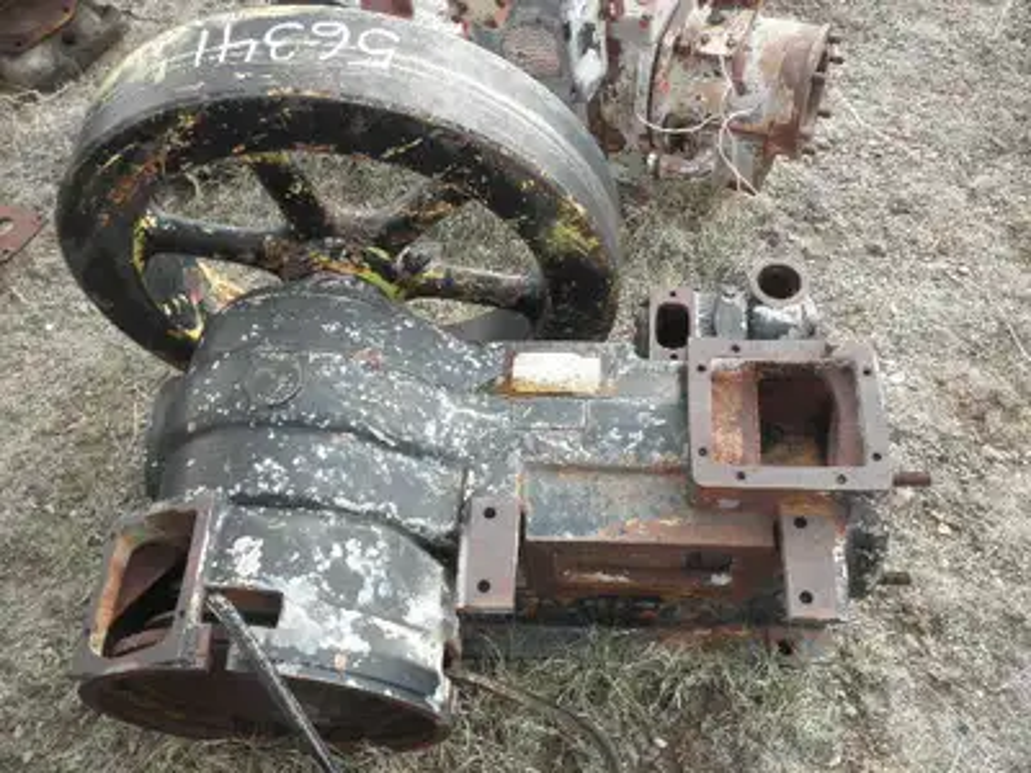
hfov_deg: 52.6
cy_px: 386
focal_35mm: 35
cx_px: 516
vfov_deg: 40.7
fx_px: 1042
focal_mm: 6.1
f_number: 3.2
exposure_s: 1/160
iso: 64
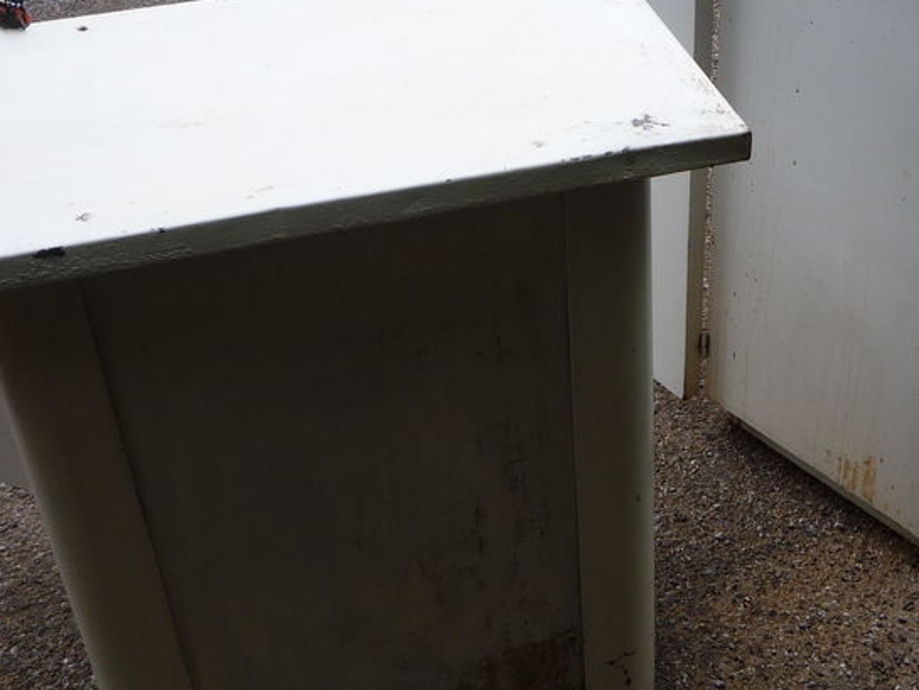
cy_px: 331
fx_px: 1460
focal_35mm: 55
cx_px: 631
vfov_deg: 26.6
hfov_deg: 34.5
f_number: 4
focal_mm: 5.2
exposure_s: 1/100
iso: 100
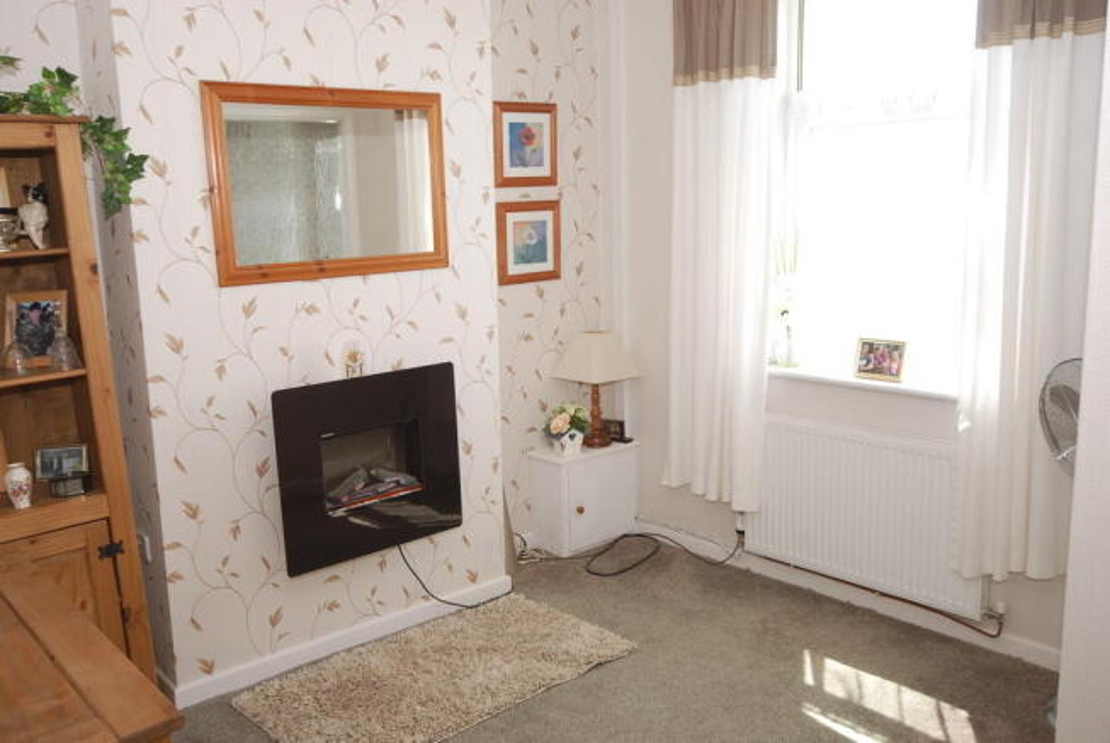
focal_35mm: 30
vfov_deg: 43.7
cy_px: 372
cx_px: 555
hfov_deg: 61.9
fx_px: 926
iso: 220
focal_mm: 20
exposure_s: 1/60
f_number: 5.6
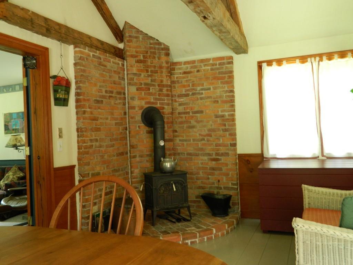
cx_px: 176
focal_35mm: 31
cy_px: 132
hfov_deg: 58.4
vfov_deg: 45.4
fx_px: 316
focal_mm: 5.6
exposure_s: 1/6
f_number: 3.2
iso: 200
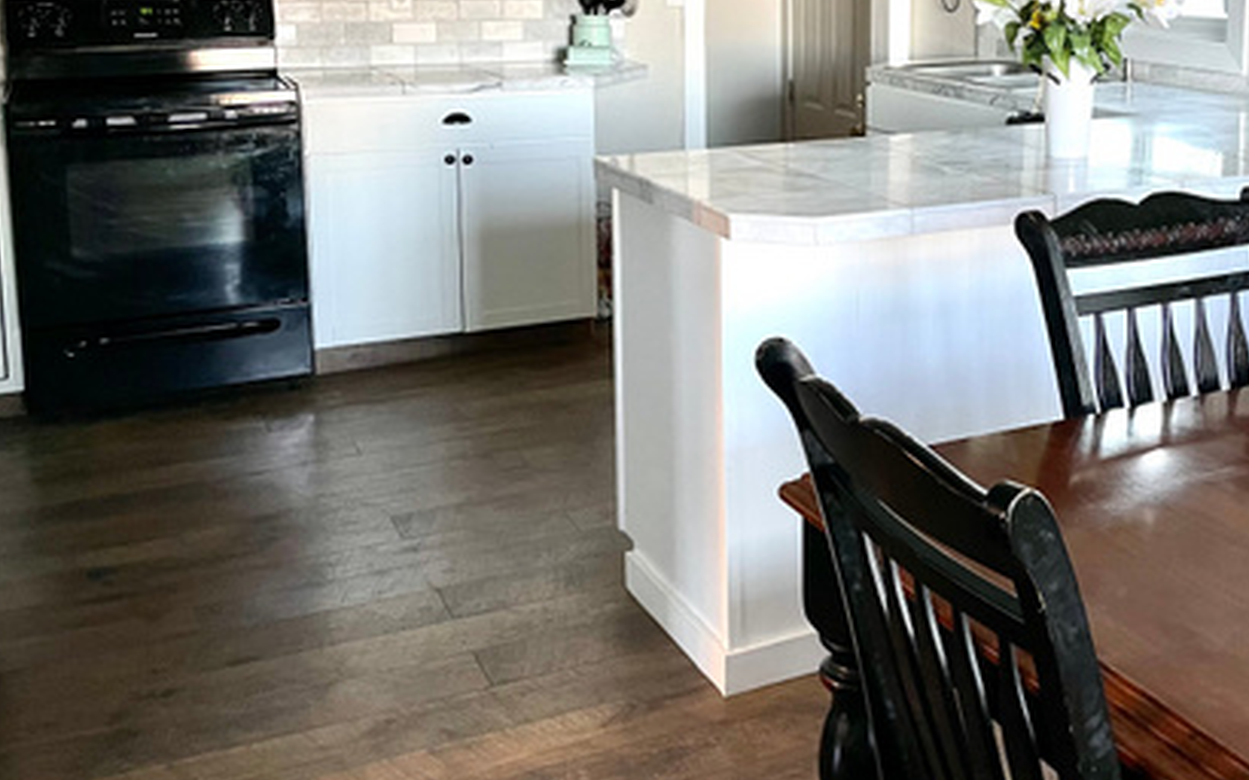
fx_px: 1463
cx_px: 908
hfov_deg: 44.9
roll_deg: -0.4
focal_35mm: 43
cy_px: 143
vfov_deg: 29.1
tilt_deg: -7.1
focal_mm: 4.2
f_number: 1.6
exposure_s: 1/60
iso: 250
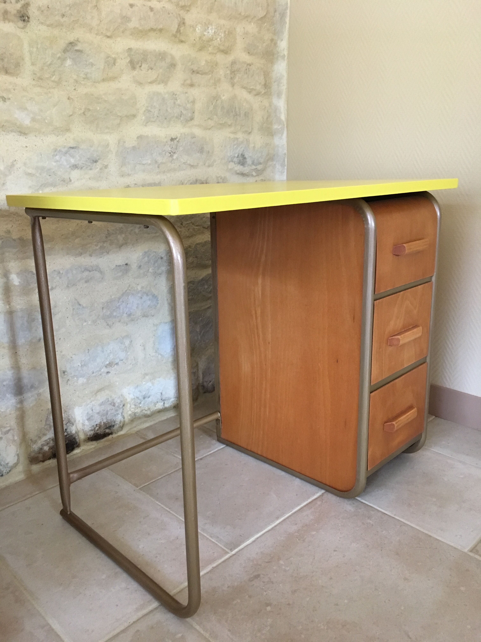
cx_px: 240
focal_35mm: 29
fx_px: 537
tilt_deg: -16.4
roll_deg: +1.6
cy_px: 321
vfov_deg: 61.7
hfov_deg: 48.2
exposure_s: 1/17
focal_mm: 4.15
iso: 200
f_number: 2.2
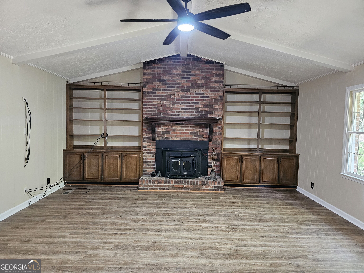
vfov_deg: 58.9
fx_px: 242
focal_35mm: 23
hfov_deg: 73.9
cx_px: 182
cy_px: 136
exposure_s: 1/30
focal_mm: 6.3
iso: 640
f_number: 1.7
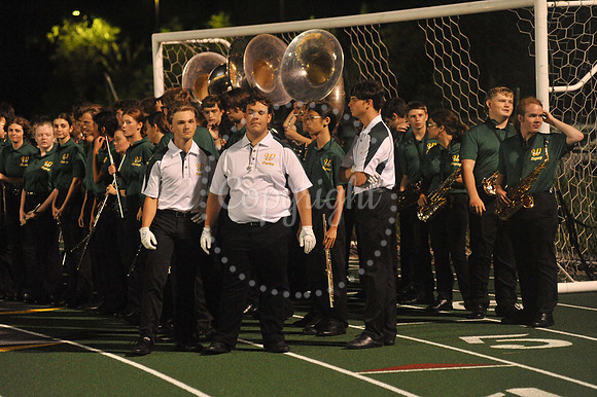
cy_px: 198
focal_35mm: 145
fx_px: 2403
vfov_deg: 9.5
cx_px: 298
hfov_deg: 14.2
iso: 6400
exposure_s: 1/250
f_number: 4
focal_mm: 145
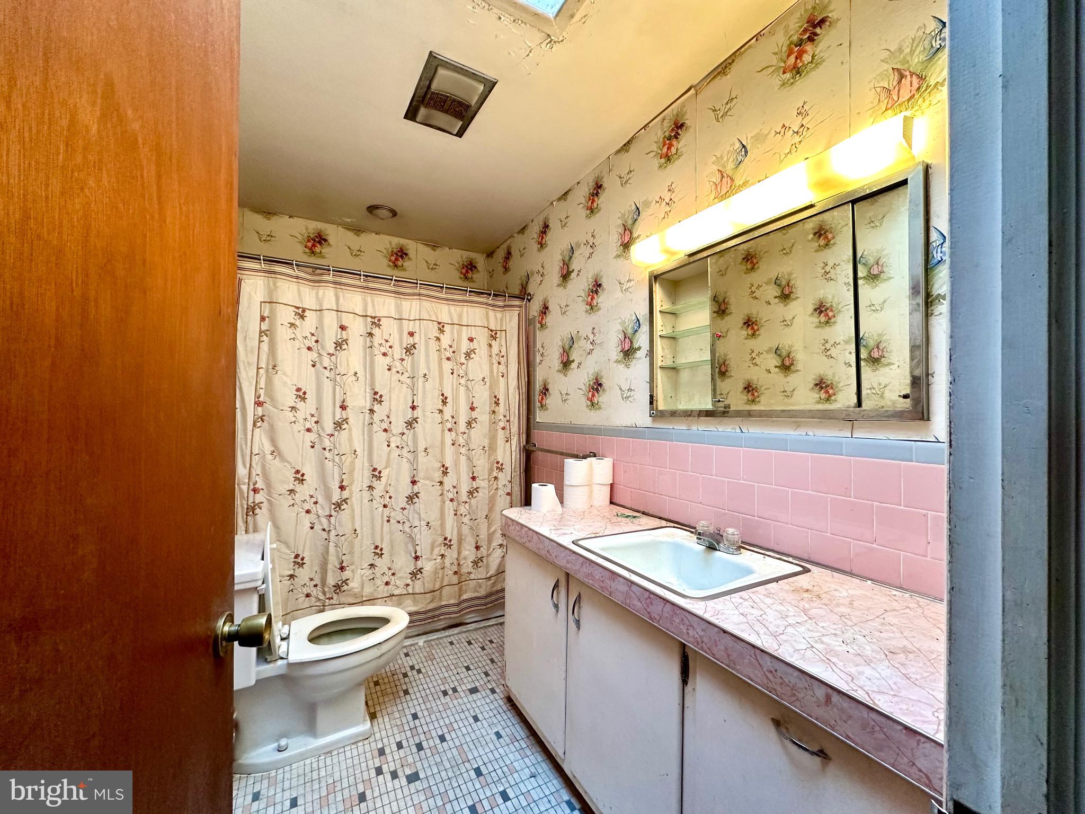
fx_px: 439
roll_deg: -0.4
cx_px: 542
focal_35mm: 14
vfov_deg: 85.7
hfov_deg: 102.1
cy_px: 407
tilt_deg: +0.5
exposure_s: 1/120
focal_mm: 2.22
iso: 250
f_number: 2.2
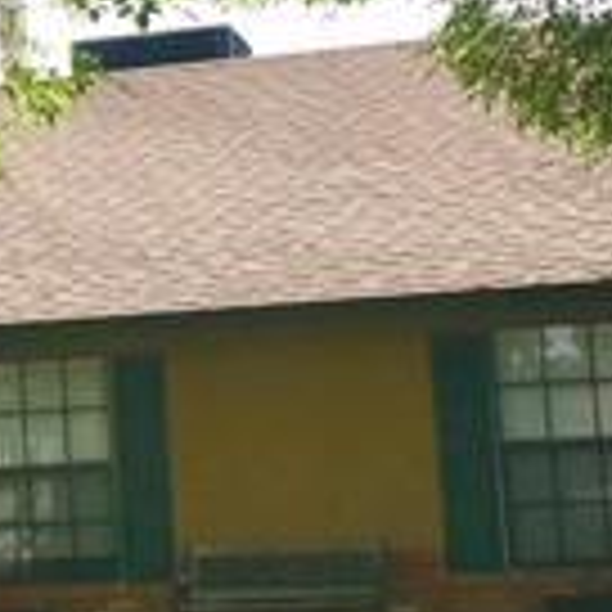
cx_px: -216
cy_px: 166
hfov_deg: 13.8
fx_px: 2420
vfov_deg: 14.4
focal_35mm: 121
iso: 25
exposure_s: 1/1570
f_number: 2.2
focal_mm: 4.15
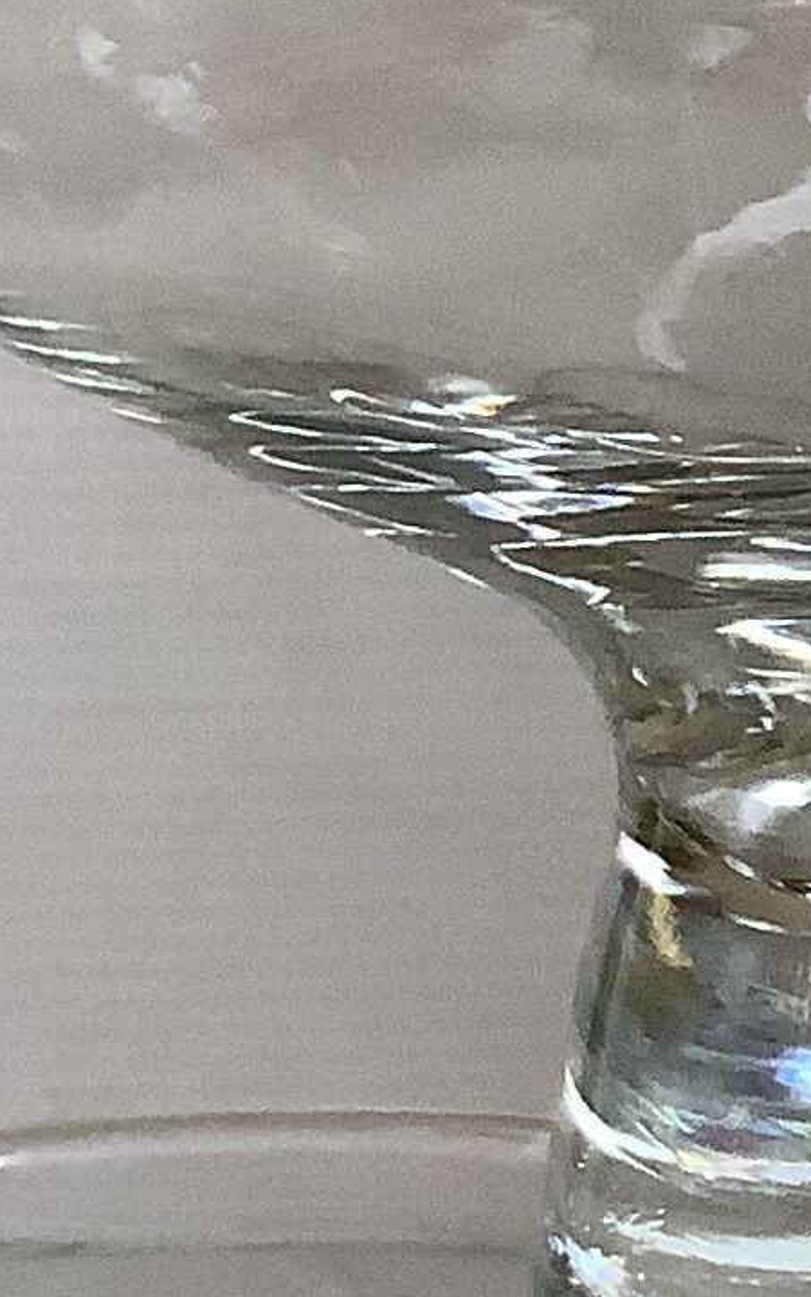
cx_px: 2478
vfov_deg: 14.0
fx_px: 5269
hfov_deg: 7.6
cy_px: 308
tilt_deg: -13.8
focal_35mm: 149
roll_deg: +0.7
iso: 80
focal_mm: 3.3
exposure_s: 1/60
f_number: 2.4
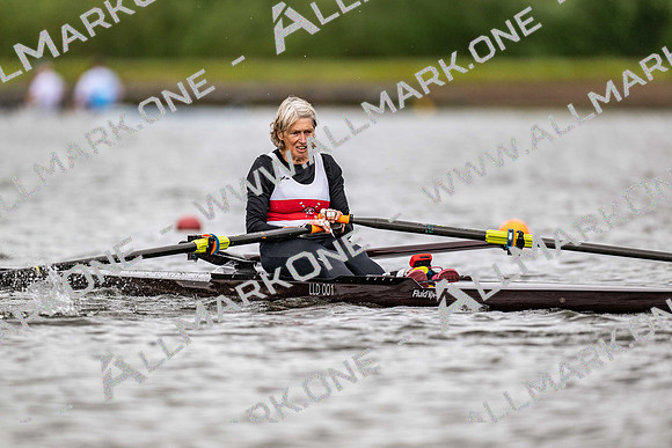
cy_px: 224
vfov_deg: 2.3
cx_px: 336
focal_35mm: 600
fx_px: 11202
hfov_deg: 3.4
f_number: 4
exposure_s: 1/2500
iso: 640
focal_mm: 600
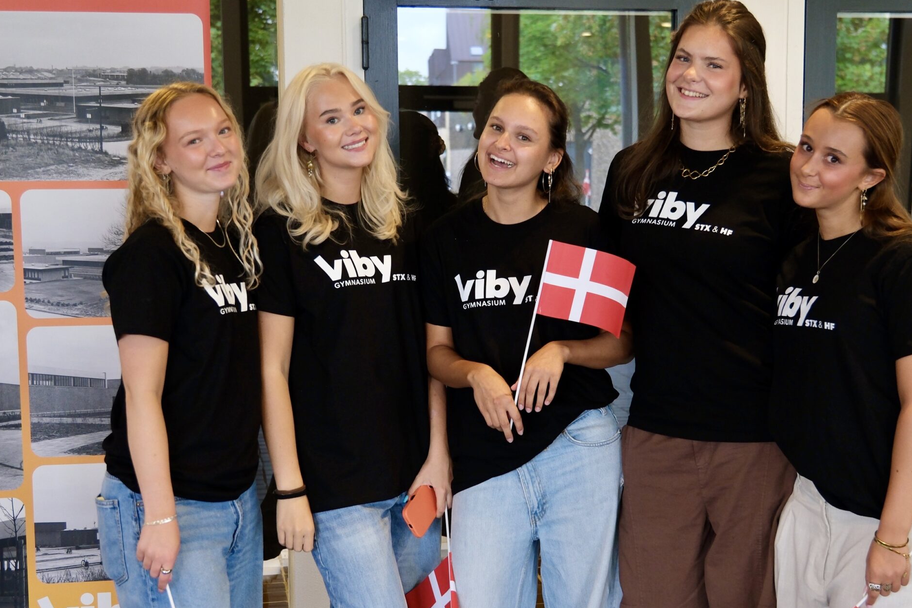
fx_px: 1343
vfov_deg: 25.5
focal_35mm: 53
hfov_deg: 37.5
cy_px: 342
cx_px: 485
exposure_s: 1/110
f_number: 2.8
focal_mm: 26.2
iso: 1250
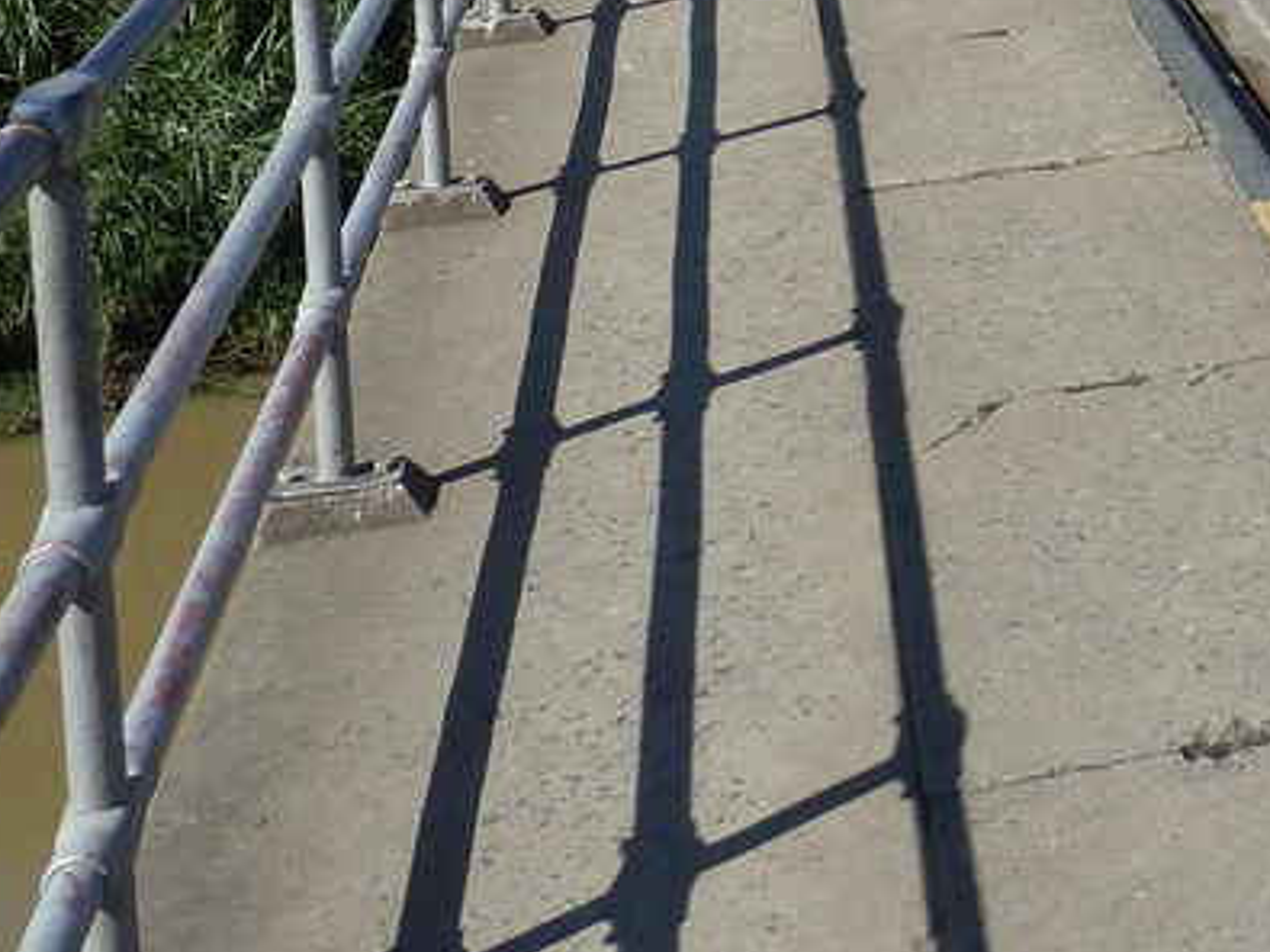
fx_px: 2787
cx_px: 1620
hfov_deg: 23.0
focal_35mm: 76
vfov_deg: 17.5
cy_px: -457
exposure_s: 1/500
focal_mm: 4.1
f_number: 4.5
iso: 80
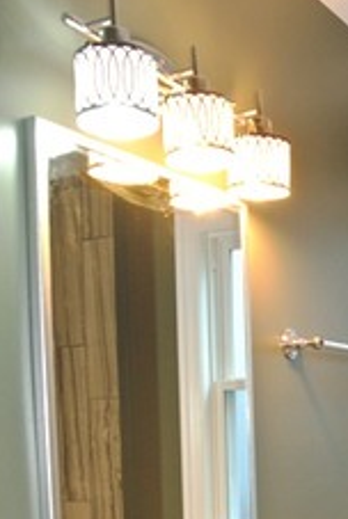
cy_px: 492
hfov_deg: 22.7
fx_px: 824
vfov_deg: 32.8
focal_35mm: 57
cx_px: 365
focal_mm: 10
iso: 200
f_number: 5
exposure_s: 1/20
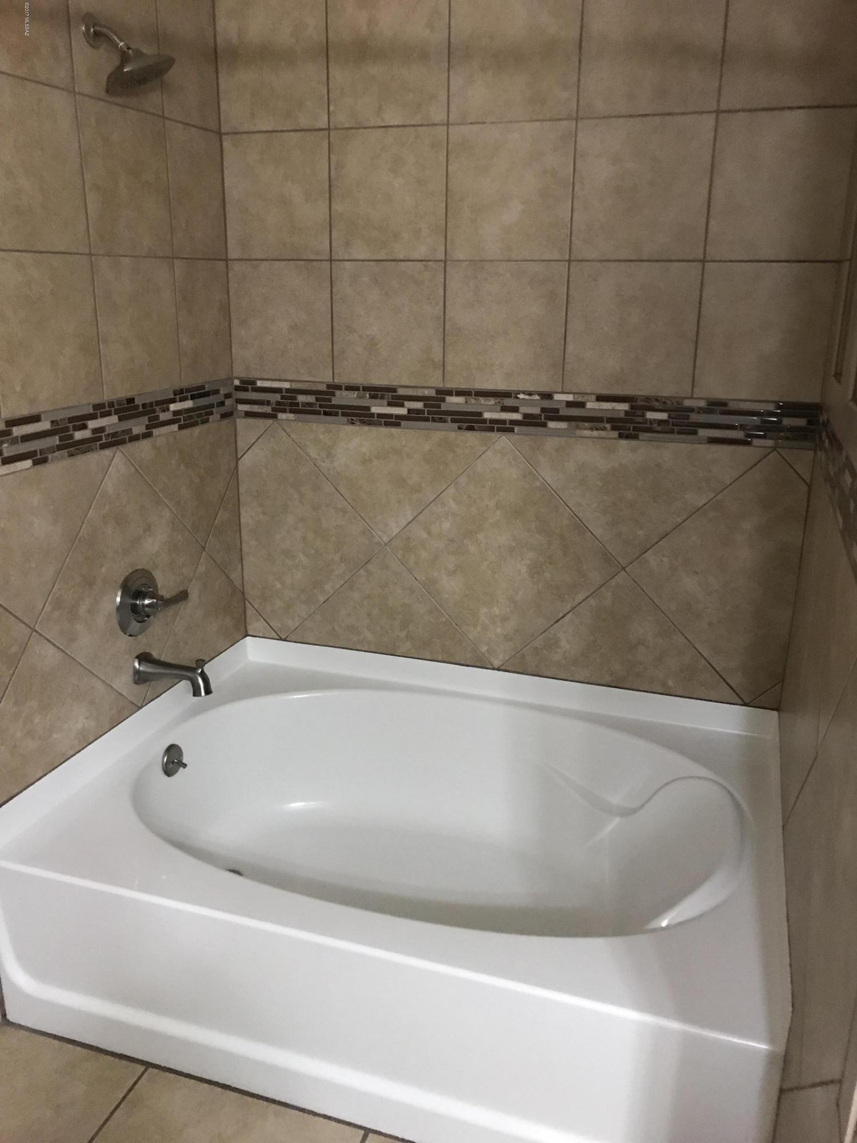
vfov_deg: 63.4
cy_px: 572
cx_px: 428
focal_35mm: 28
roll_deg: -1.1
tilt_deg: -16.7
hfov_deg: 49.7
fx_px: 924
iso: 100
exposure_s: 1/5
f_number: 1.8
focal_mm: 3.99
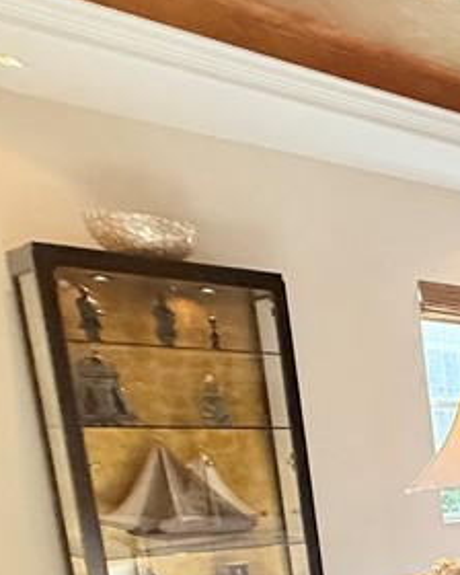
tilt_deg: -8.4
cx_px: 1004
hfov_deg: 17.1
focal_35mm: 50
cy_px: 579
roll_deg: -0.1
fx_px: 851
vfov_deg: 34.0
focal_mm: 2.22
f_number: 2.2
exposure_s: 1/120
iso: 400
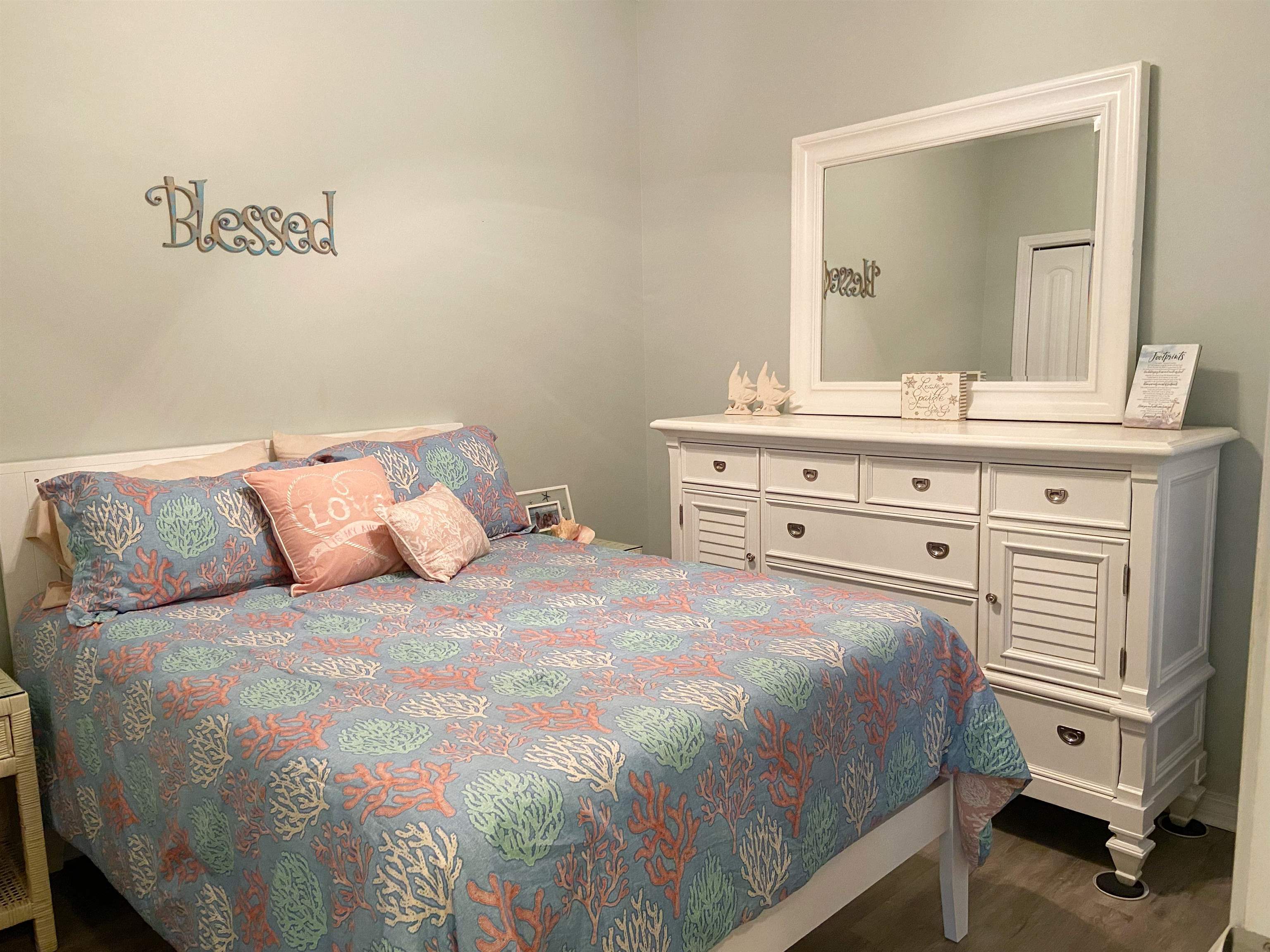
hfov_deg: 67.3
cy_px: 476
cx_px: 635
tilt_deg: -7.7
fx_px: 954
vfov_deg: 53.1
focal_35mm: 26
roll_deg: +1.5
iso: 320
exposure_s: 1/60
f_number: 1.8
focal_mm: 4.25
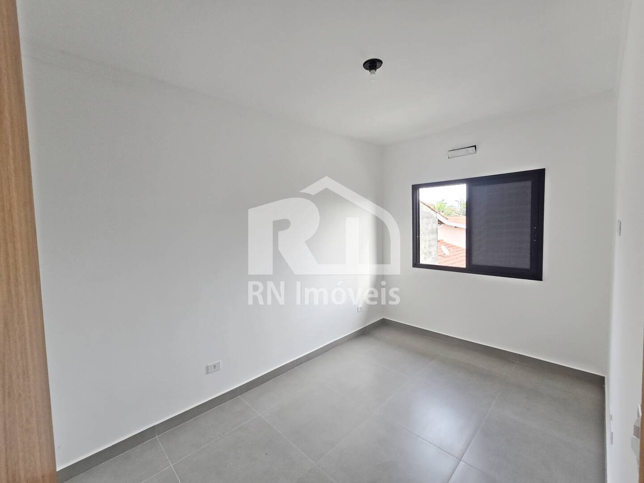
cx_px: 322
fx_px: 242
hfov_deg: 106.2
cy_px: 242
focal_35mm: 13
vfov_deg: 89.9
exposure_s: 1/90.1
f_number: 2.2
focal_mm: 2.2
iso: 64
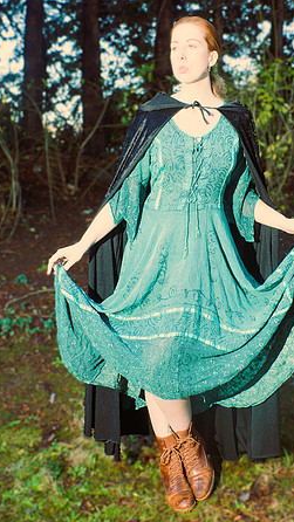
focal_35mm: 38
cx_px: 166
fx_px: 526
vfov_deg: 52.8
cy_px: 262
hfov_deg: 31.2
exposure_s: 1/80
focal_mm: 24
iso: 400
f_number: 5.6
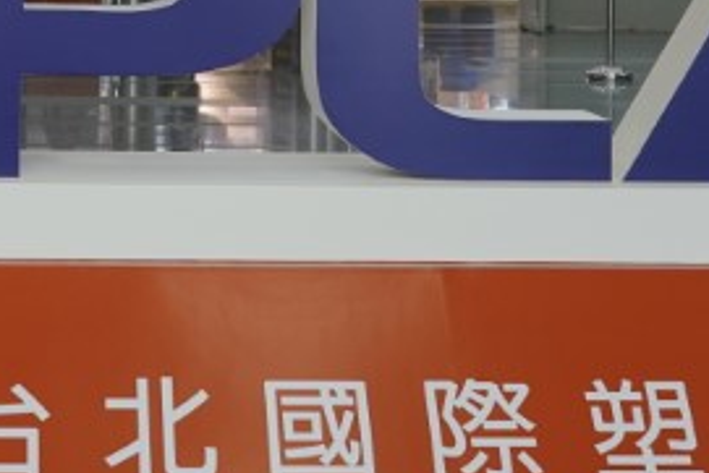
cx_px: 110
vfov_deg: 11.0
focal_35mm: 119
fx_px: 2345
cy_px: -264
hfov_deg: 17.0
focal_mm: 28
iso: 500
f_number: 5
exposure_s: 1/50
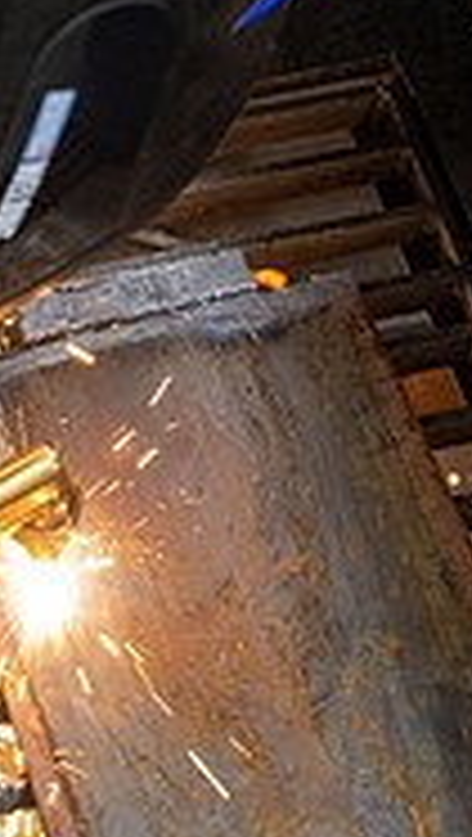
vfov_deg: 21.6
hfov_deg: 12.4
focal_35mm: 98
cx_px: 144
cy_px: 232
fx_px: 2175
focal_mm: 30
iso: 2500
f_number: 4
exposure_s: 1/125
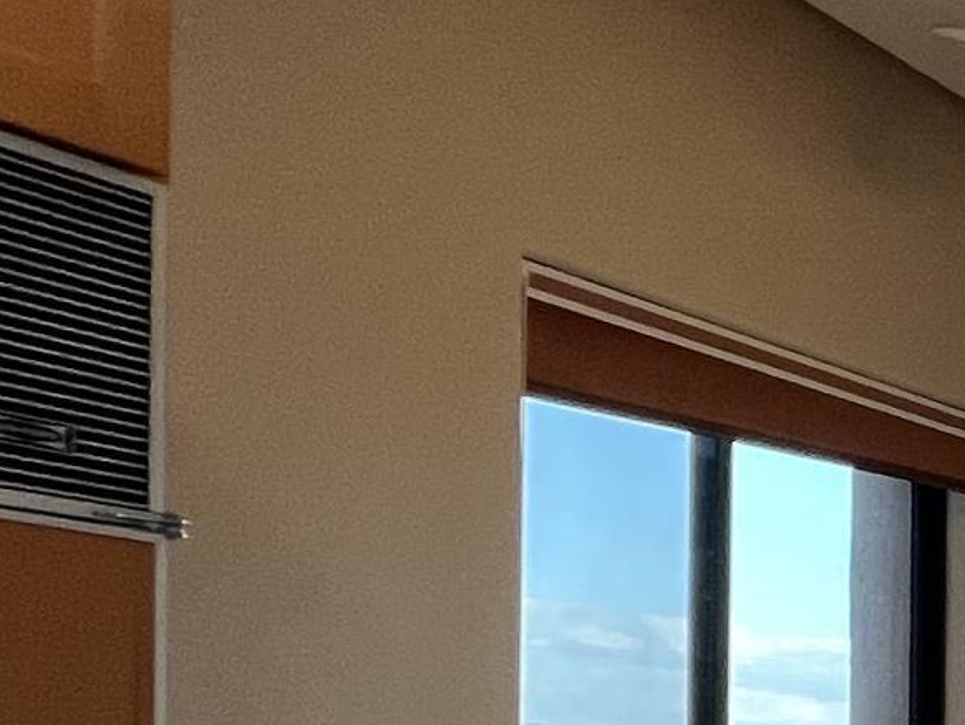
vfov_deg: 20.5
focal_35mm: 67
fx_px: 1869
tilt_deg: -0.7
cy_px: 866
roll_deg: -0.5
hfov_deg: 15.6
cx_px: 2267
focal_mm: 1.57
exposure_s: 1/125
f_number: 1.8
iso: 80
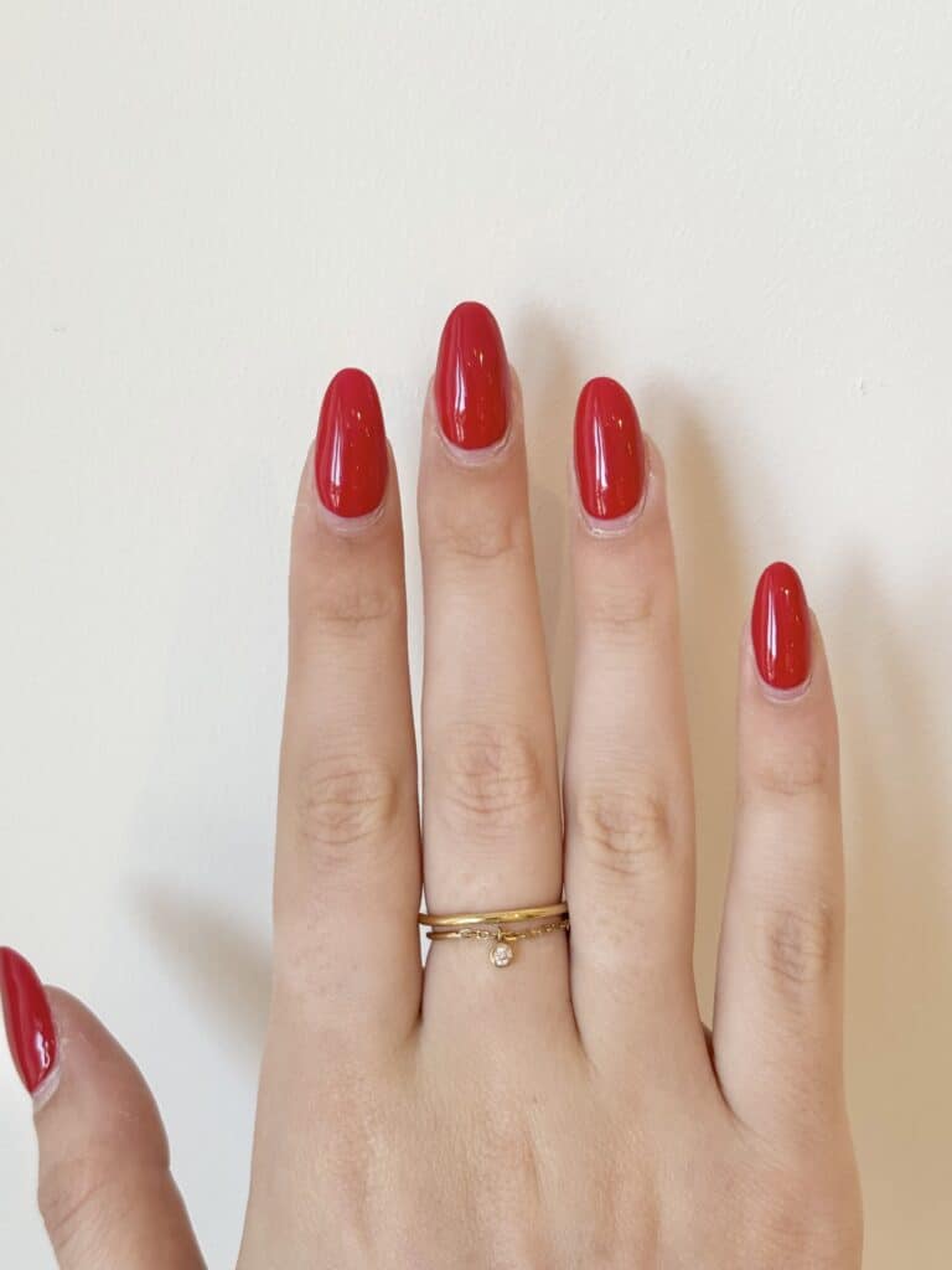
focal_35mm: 52
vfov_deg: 36.8
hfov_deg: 28.0
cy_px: 635
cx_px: 476
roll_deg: -1.6
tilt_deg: -24.9
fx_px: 1907
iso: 32
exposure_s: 1/163
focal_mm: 5.96
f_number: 1.6
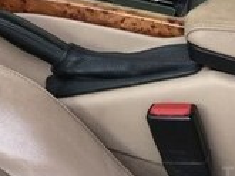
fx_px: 788
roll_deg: -0.9
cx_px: -134
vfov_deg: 11.7
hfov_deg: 15.4
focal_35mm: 116
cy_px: -151
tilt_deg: -20.3
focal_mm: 4.15
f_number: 2.2
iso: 64
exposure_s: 1/33
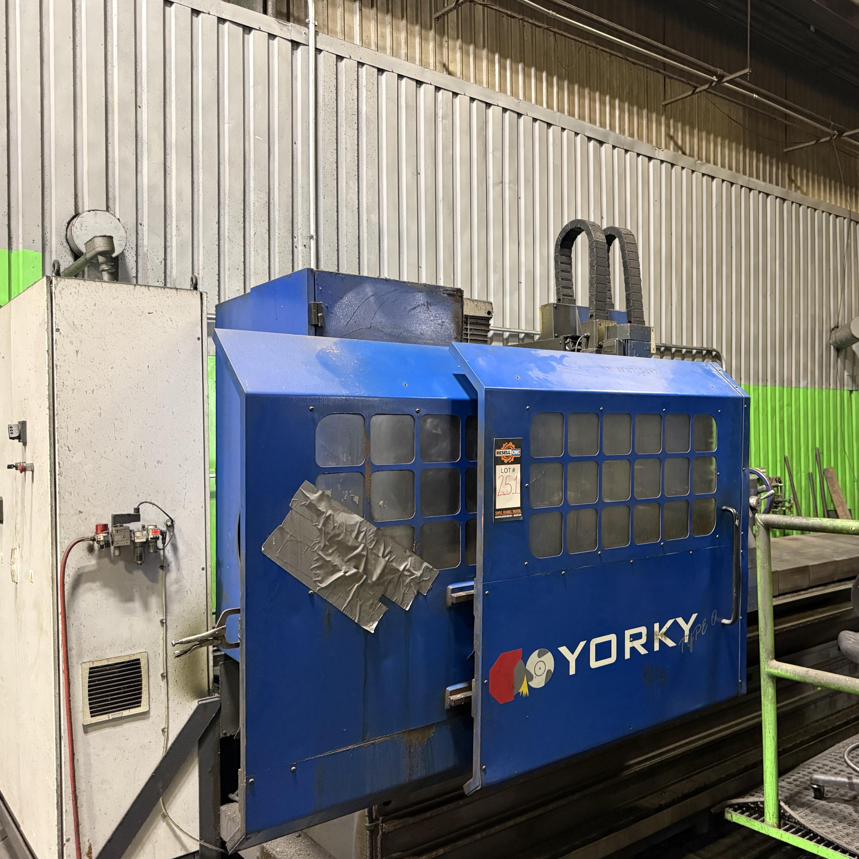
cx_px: 550
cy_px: 433
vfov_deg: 55.6
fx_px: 814
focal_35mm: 29
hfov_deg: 54.8
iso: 640
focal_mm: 6.76
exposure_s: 1/40
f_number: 1.78
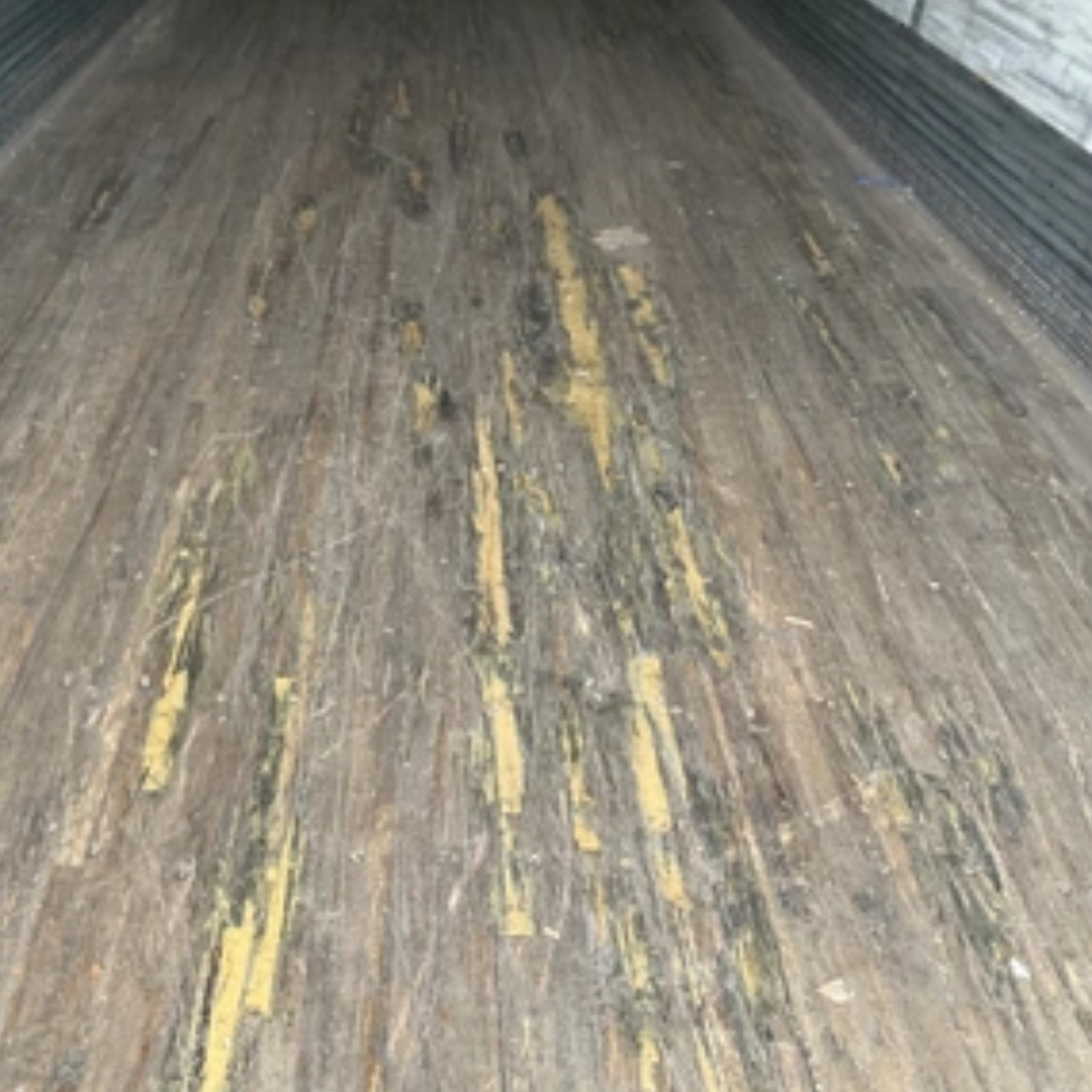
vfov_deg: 46.0
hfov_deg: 45.9
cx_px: 467
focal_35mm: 36
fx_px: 1285
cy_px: 536
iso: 64
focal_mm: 3
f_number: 1.8
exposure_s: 1/122
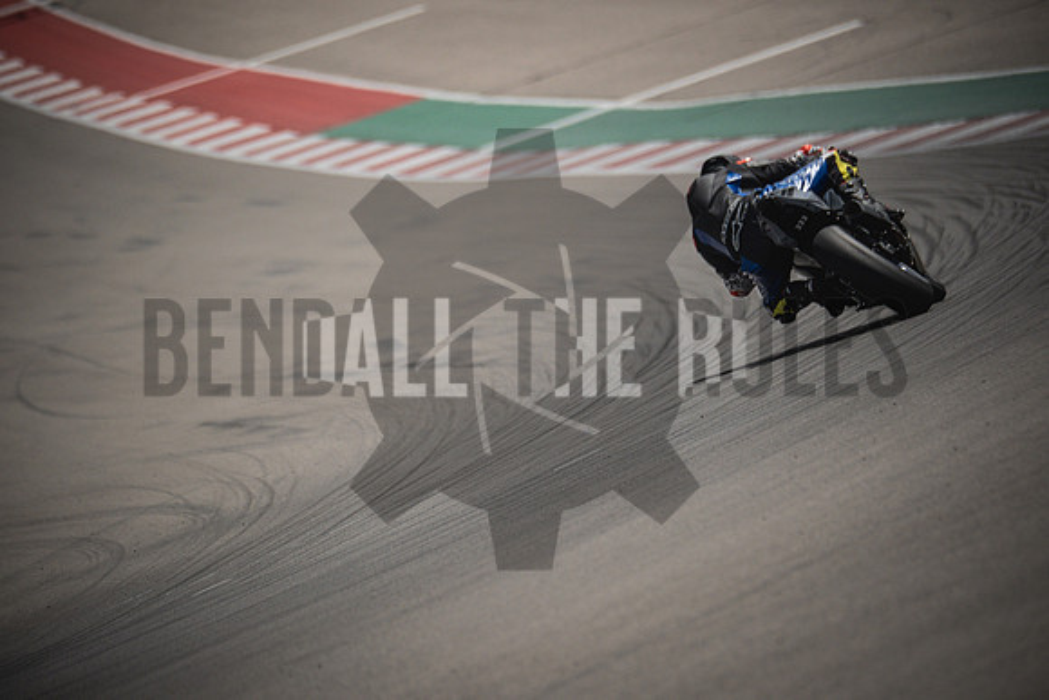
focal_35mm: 452
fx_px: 13173
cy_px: 350
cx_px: 524
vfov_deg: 3.0
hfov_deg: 4.6
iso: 800
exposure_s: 1/5000
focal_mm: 301.1
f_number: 5.2
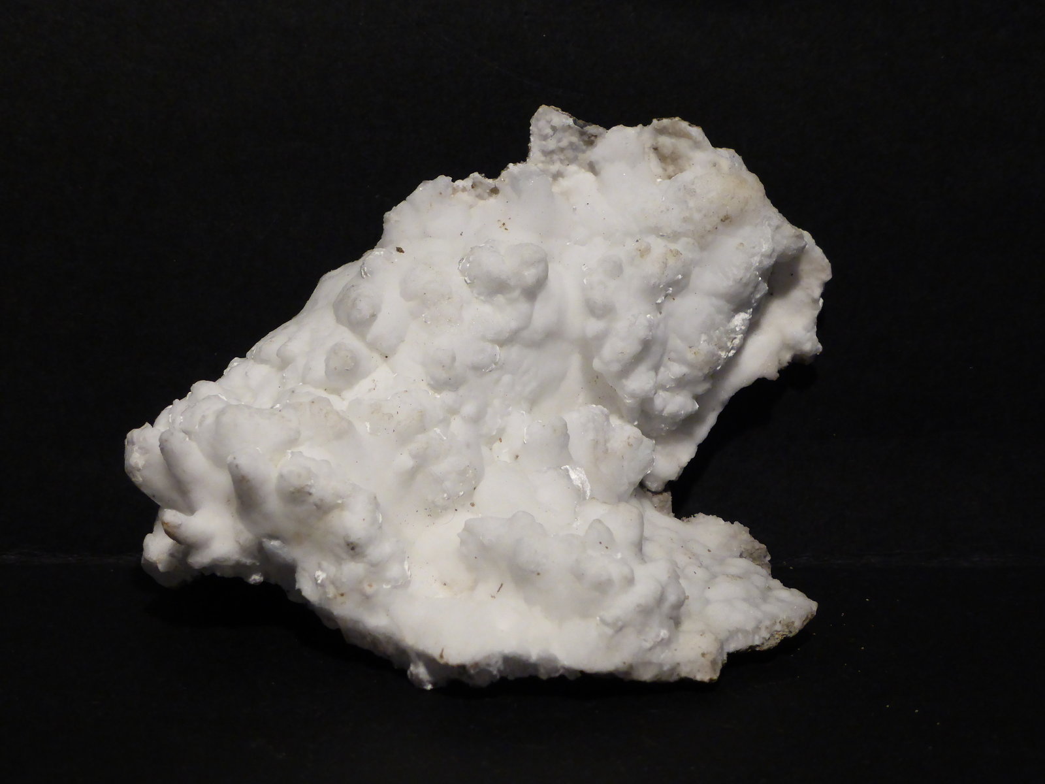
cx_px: 522
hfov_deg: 28.2
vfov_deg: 21.3
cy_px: 392
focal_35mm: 69
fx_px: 2083
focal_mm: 11.7
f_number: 4.9
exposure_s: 1/40
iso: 400
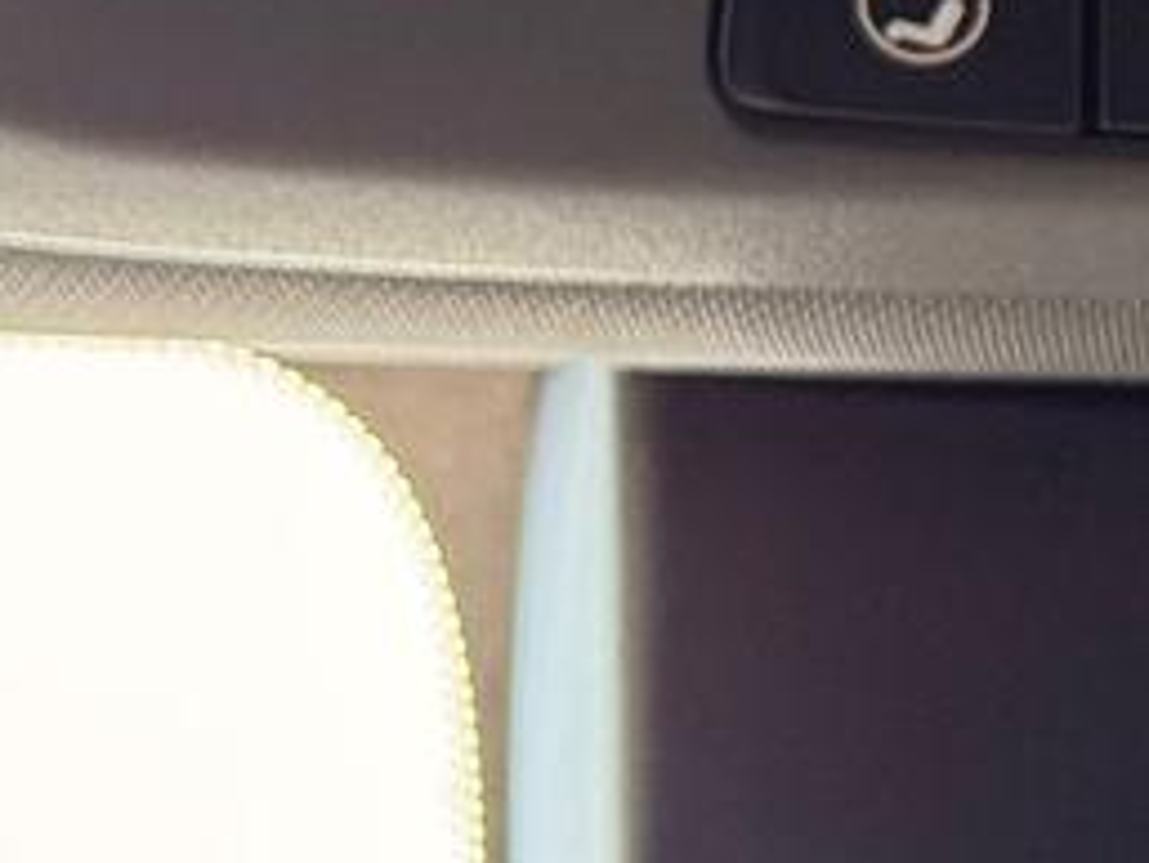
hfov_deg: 8.1
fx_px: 7937
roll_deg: +0.3
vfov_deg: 6.1
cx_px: 1882
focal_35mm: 239
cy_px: -702
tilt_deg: +39.7
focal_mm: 6.76
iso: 160
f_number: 1.78
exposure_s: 1/242
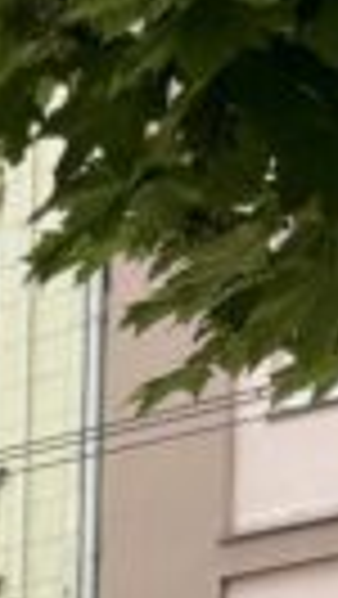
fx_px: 3467
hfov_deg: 4.3
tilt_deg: +2.7
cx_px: -1704
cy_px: 895
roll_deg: +0.2
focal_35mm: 218
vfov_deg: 9.6
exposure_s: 1/512
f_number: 1.6
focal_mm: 5.96
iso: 50
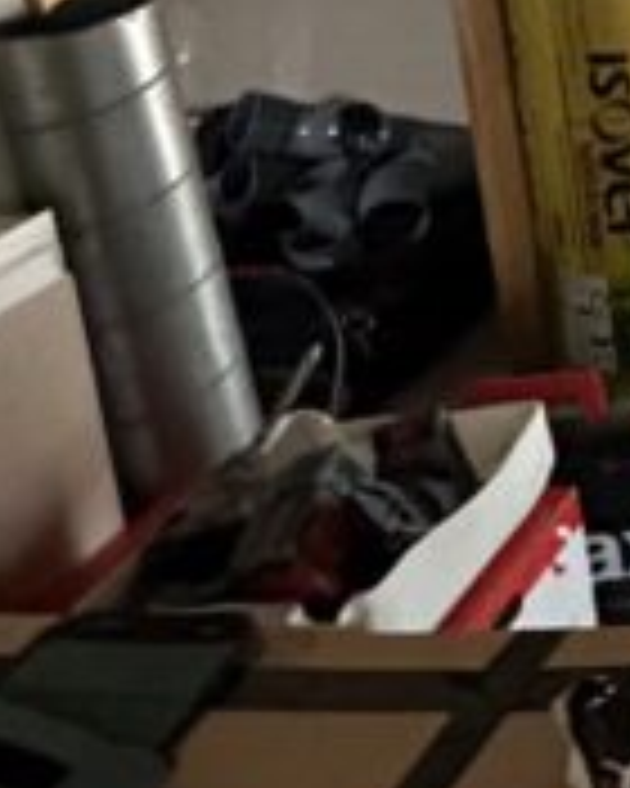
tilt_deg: -16.8
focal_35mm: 80
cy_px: -9
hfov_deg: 13.4
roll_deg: +0.4
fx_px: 1865
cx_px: 1557
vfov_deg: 22.9
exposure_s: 1/60
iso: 640
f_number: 2.2
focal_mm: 2.22
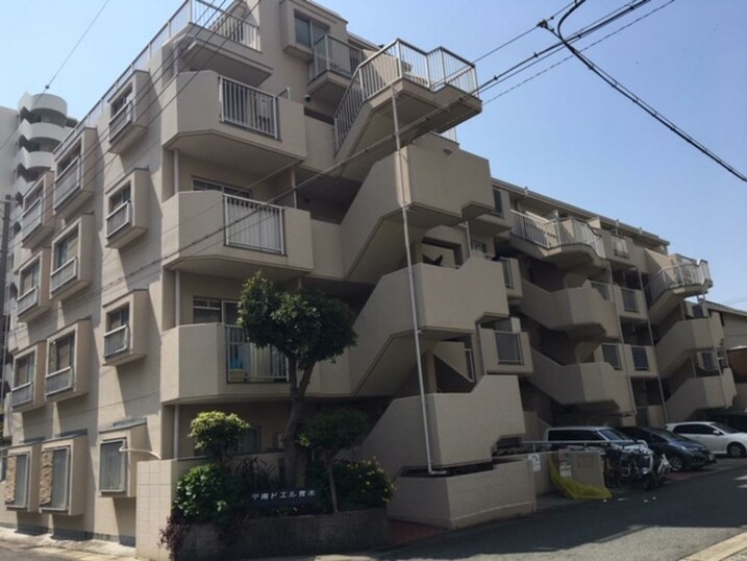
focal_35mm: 29
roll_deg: +4.3
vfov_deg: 48.2
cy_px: 280
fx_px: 626
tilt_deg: +15.1
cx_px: 374
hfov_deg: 61.7
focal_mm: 4.15
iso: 25
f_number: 2.2
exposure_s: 1/2024
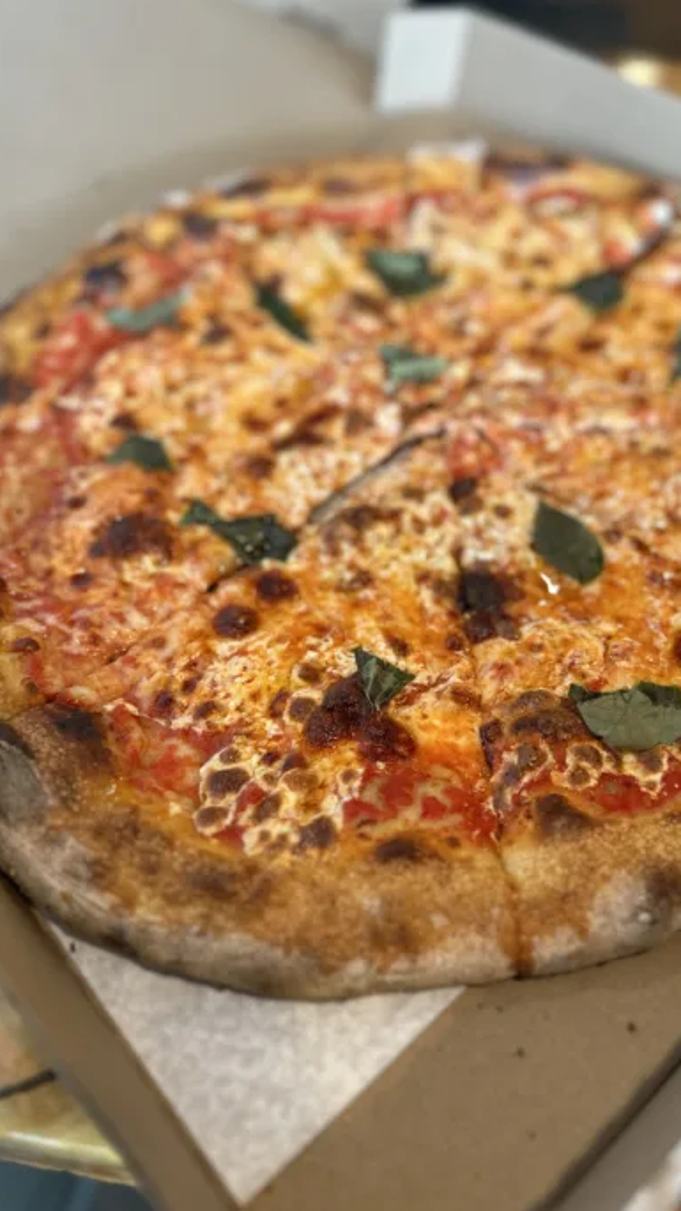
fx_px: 867
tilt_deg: -51.4
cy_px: 595
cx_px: 414
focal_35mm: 27
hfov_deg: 42.6
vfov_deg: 69.9
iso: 125
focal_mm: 6.86
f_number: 1.78
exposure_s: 1/60
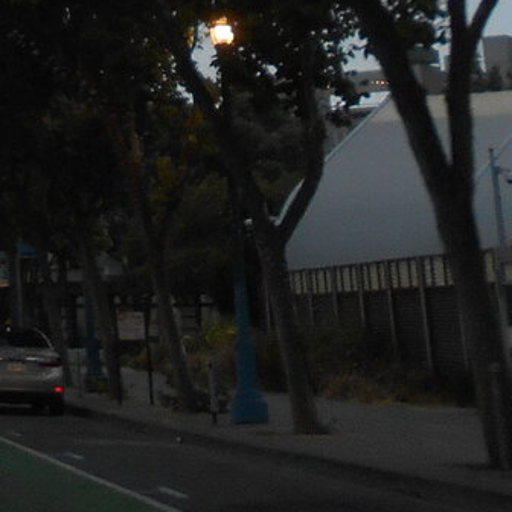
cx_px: -286
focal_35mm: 123
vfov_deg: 12.9
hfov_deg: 13.3
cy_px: -404
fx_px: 2058
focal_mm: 4.6
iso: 80
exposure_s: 1/60
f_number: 3.2
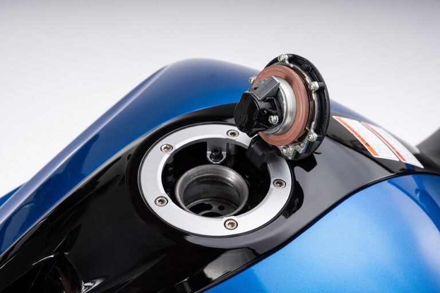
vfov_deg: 19.5
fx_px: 855
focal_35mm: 70
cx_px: 220
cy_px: 146
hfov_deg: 28.8
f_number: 11
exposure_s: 1/160
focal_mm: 70
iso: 200
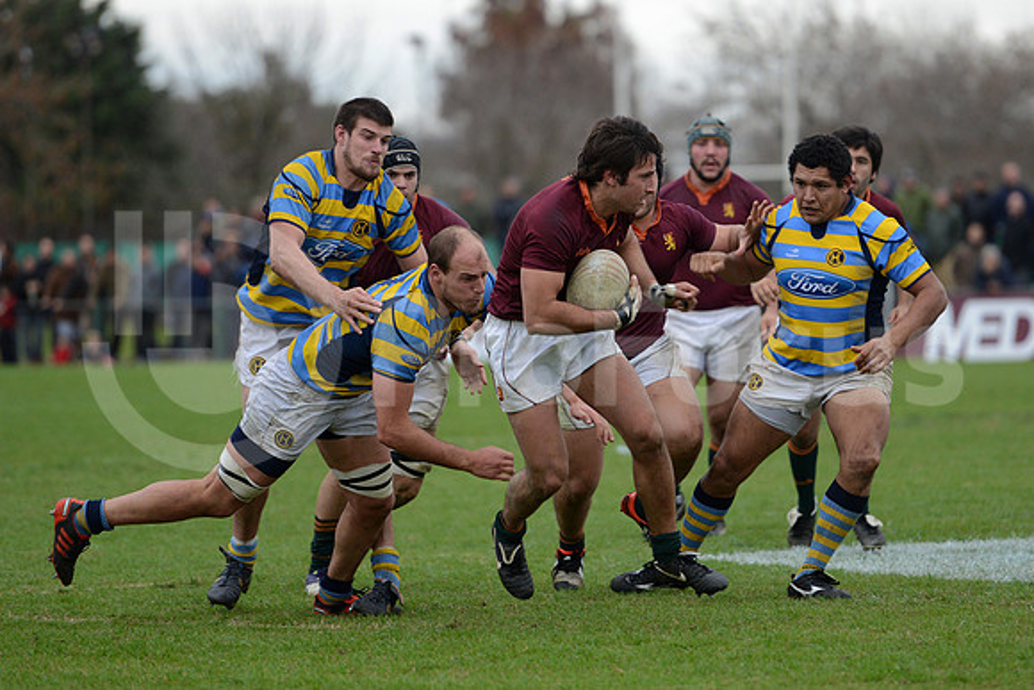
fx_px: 5746
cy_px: 345
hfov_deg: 10.3
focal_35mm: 200
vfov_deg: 6.9
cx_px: 517
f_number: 2.8
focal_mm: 200
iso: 1250
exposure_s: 1/500
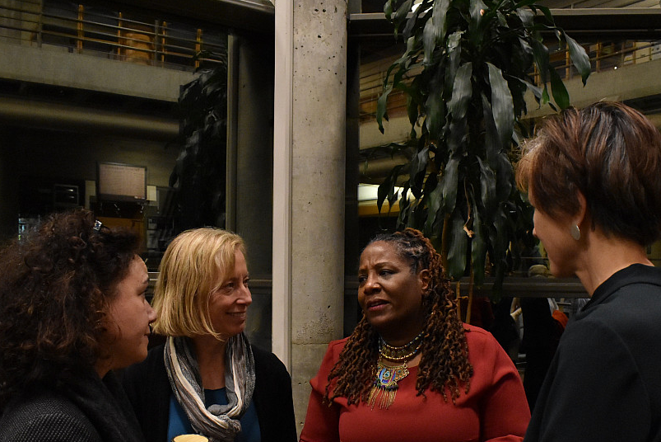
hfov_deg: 49.4
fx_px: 716
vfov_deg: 33.7
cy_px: 315
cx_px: 375
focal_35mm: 39
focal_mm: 18
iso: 3200
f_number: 5.6
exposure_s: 1/80
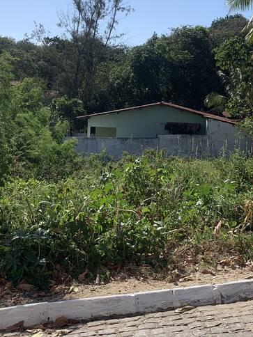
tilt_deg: +2.0
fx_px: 565
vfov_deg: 32.9
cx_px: 115
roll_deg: -2.3
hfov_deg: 25.2
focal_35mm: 58
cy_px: 108
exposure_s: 1/4098
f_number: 1.8
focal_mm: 4.25
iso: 25
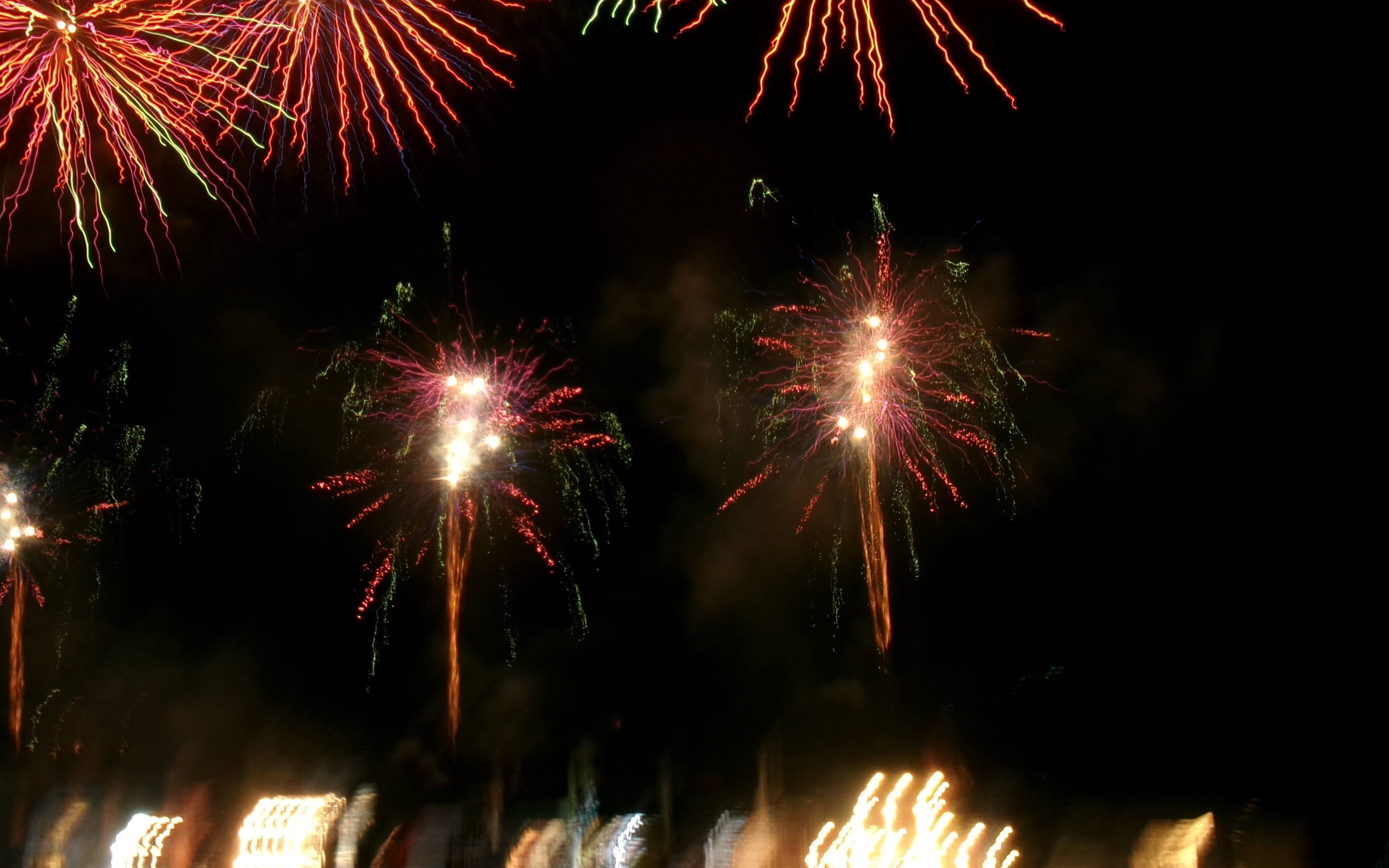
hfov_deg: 48.9
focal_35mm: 40
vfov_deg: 31.9
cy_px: 366
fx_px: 1514
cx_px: 541
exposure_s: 4
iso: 100
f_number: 10.8
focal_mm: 5.1
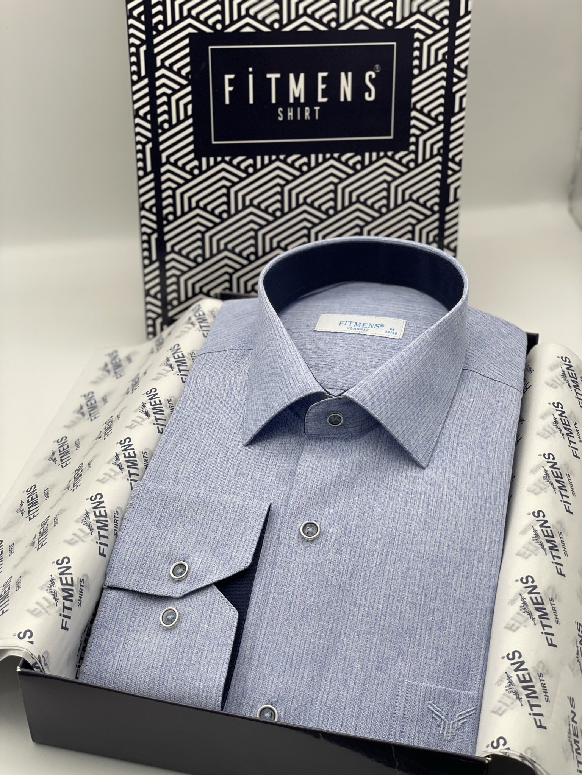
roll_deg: +0.0
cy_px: 388
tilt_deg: -37.8
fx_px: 1166
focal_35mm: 52
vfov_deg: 36.8
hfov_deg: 28.0
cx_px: 291
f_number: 2
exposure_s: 1/100
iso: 25
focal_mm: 6
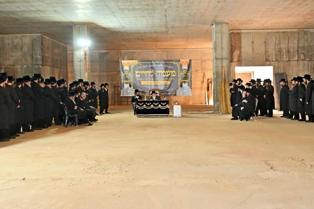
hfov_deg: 51.9
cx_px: 160
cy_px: 103
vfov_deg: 35.9
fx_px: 323
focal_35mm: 37
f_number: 4
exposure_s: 1/160
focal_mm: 24
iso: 1600
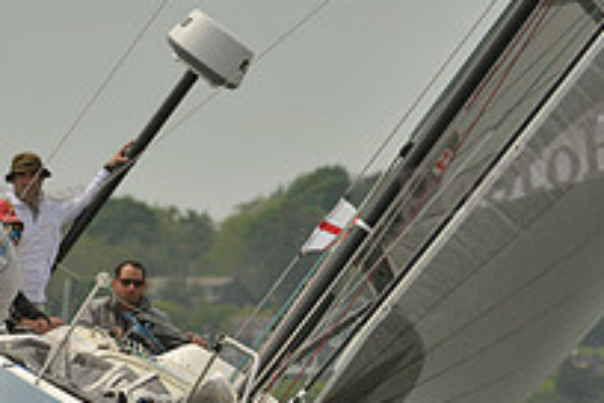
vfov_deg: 1.8
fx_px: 12884
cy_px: 348
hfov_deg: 2.7
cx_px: 243
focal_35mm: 768
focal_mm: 270
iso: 280
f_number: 8
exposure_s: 1/1250
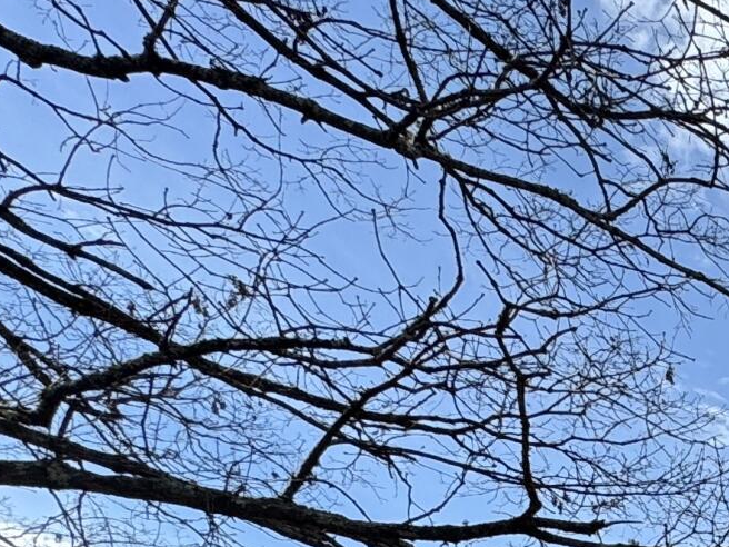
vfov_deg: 18.4
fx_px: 1348
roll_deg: -5.4
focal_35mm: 64
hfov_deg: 21.3
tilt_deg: +0.8
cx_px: 1282
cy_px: 966
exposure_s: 1/1078
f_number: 2.2
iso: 50
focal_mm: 2.22
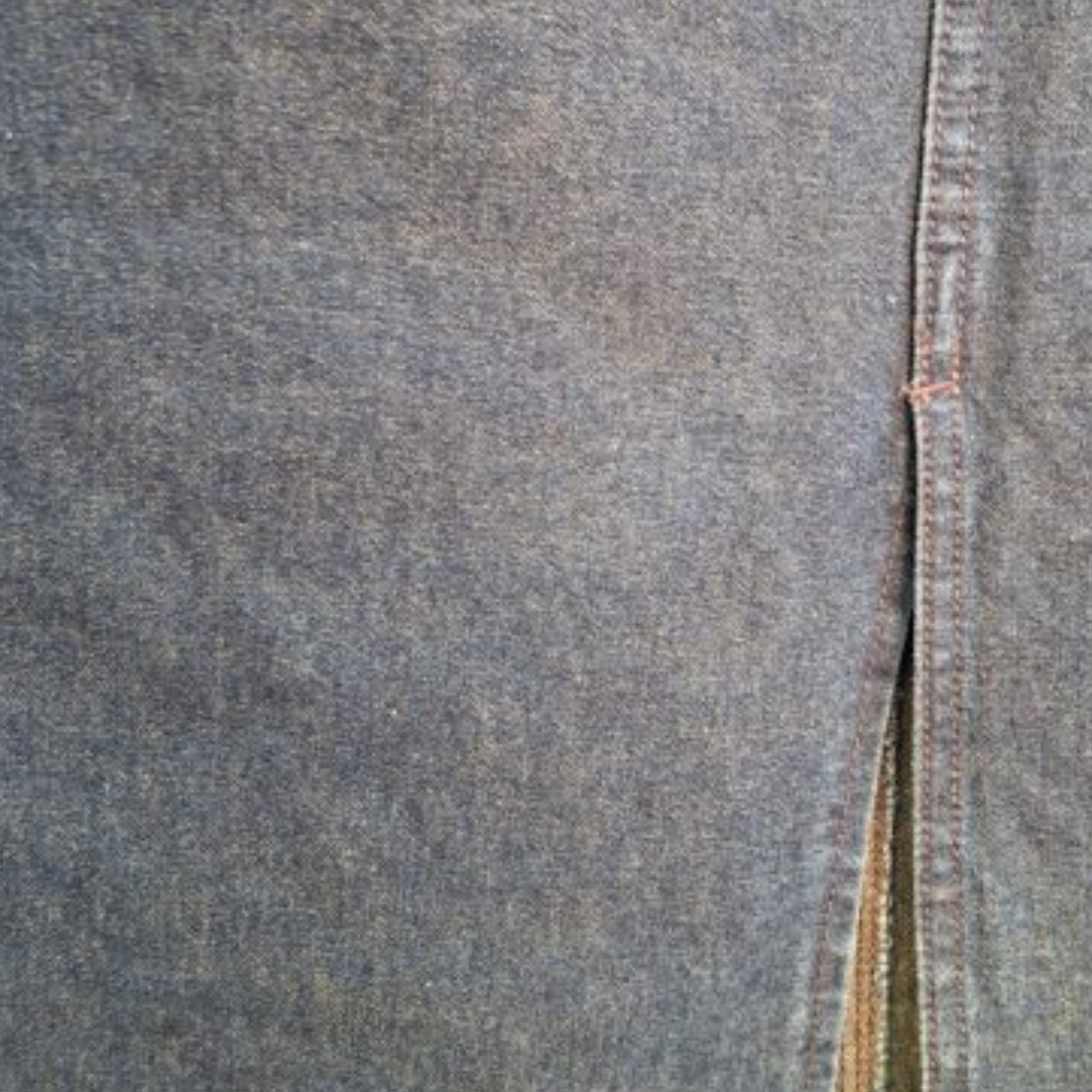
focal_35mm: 45
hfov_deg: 36.8
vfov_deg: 37.2
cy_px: 384
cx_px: 796
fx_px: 1606
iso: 320
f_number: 1.8
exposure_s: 1/33
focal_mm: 5.54
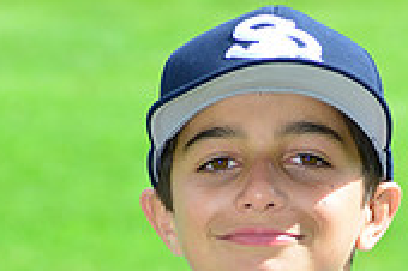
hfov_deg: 3.8
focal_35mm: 546
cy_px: 379
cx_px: 258
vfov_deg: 2.5
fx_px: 6182
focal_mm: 160
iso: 200
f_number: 8
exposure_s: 1/200
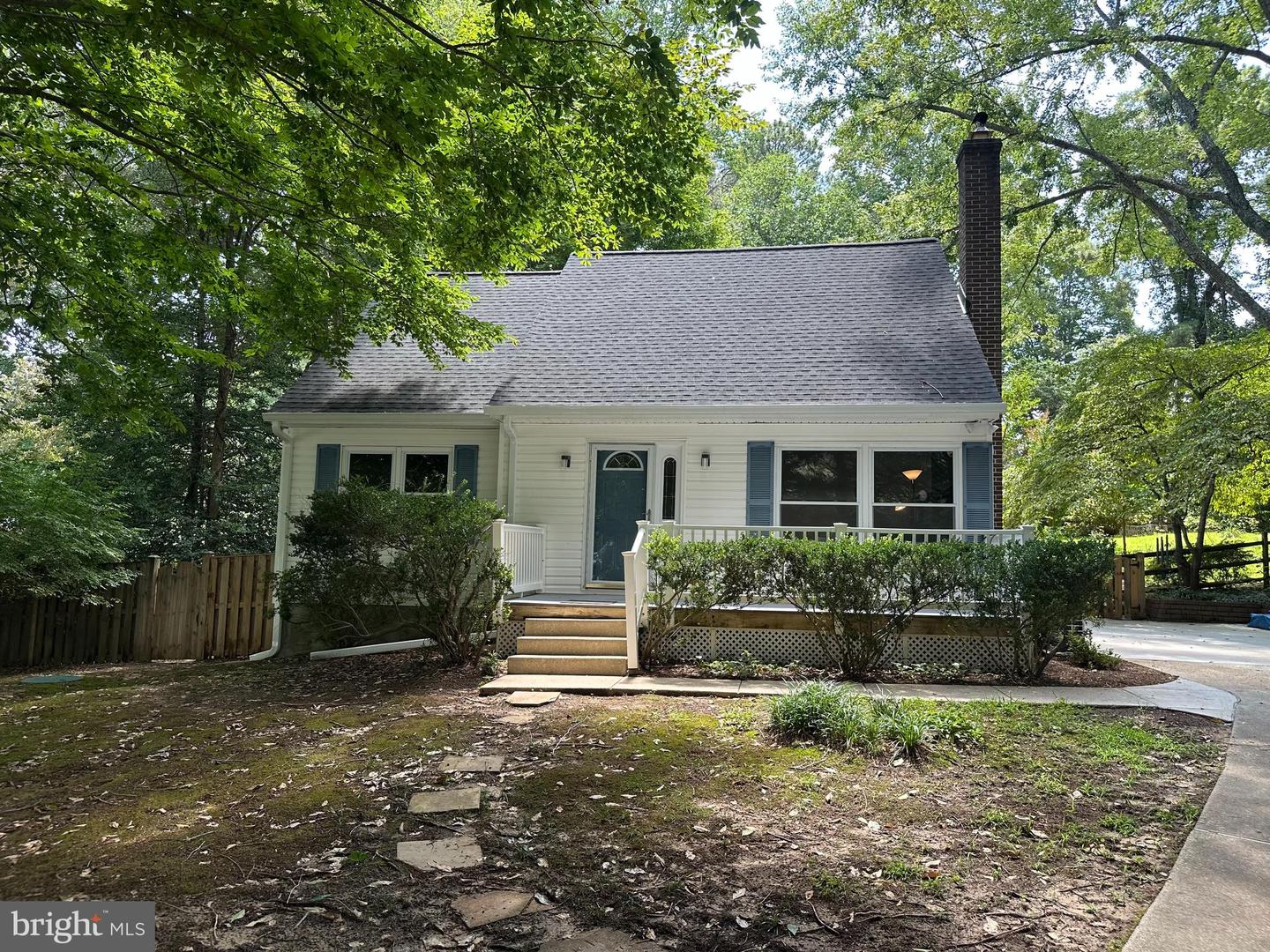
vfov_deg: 56.8
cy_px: 476
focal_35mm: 24
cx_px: 635
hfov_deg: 71.6
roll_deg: -2.3
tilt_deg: +5.5
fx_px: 881
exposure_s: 1/245
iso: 64
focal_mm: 6.86
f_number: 1.78
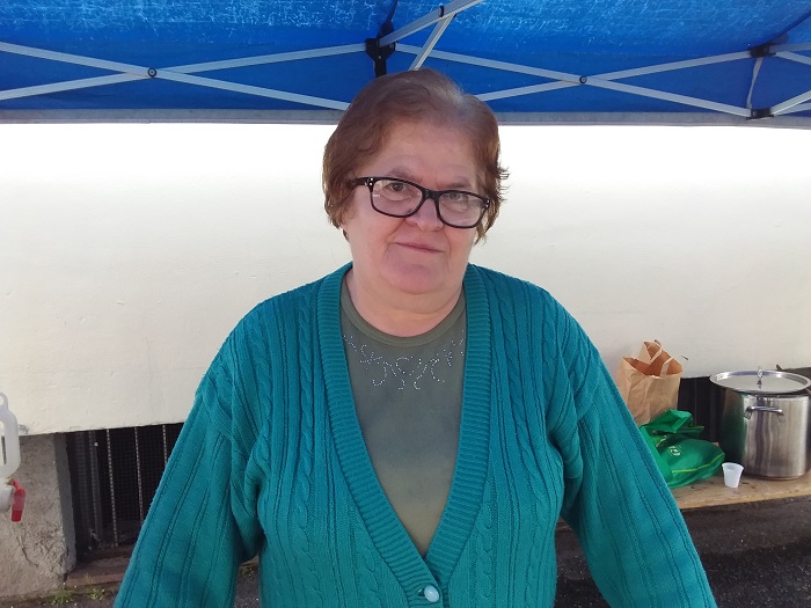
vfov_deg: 51.4
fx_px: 633
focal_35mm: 27
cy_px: 304
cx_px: 406
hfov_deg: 65.3
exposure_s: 1/33
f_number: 1.9
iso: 80
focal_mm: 2.91
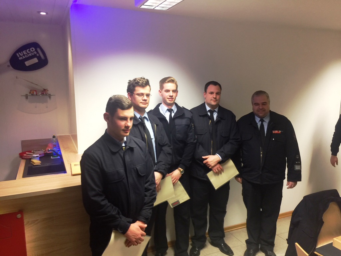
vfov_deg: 48.2
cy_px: 128
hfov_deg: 61.7
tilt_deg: -9.9
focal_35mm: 29
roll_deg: +2.0
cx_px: 170
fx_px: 286
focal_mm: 4.15
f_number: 2.2
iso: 50
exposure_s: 1/17
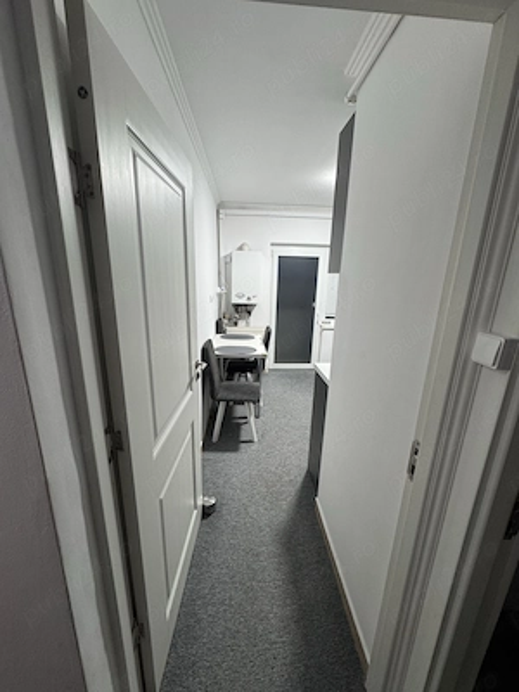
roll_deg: -1.0
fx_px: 280
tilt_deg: -14.3
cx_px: 260
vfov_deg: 102.1
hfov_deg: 85.7
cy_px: 346
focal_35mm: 14
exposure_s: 1/50
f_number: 2.2
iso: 200
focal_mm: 2.22
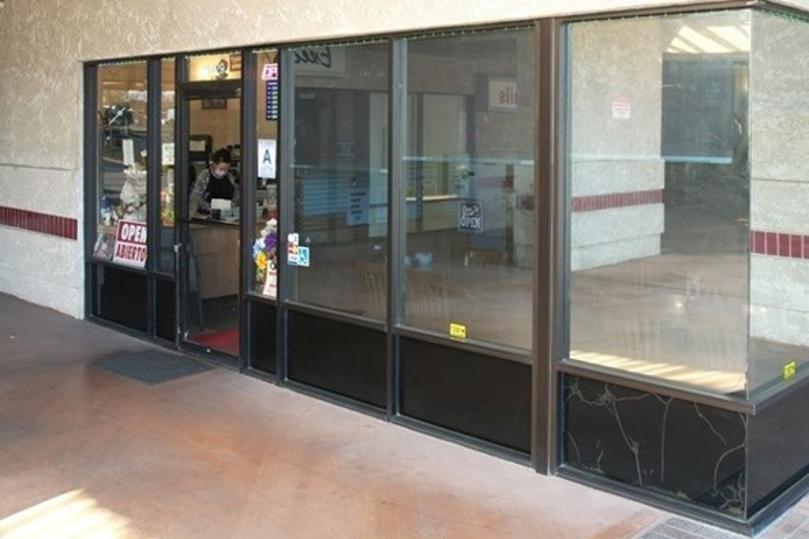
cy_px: 122
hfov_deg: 50.2
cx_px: 502
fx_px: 854
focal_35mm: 38
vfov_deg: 34.2
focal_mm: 8.38
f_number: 2.8
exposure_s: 1/15
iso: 100
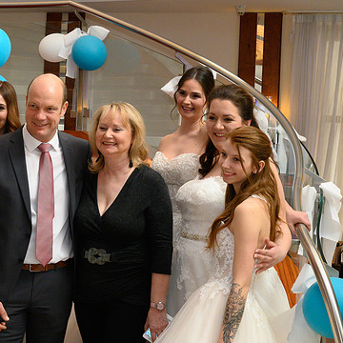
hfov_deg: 18.6
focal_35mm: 93
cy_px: 175
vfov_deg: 18.7
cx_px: 123
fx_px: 1043
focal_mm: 68
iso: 7200
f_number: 11
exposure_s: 1/80
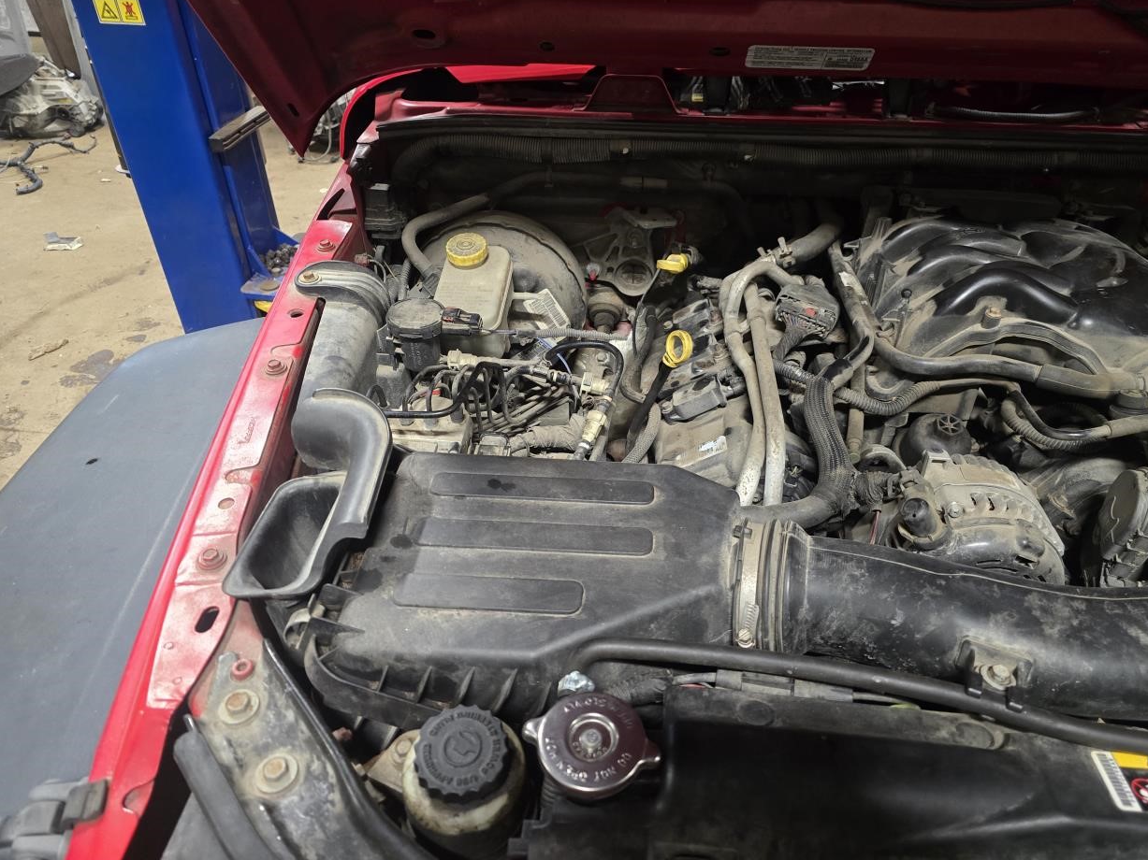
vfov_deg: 56.8
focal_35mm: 24
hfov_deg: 71.6
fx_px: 796
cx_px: 597
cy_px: 426
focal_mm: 6.3
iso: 640
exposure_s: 1/60
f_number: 1.7
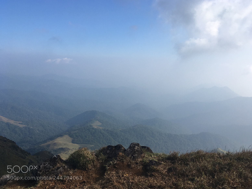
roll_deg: +2.5
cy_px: 93
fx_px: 218
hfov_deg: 60.0
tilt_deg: -5.3
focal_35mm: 30
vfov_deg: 46.8
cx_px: 127
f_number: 2.2
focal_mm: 4.15
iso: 25
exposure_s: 1/1972
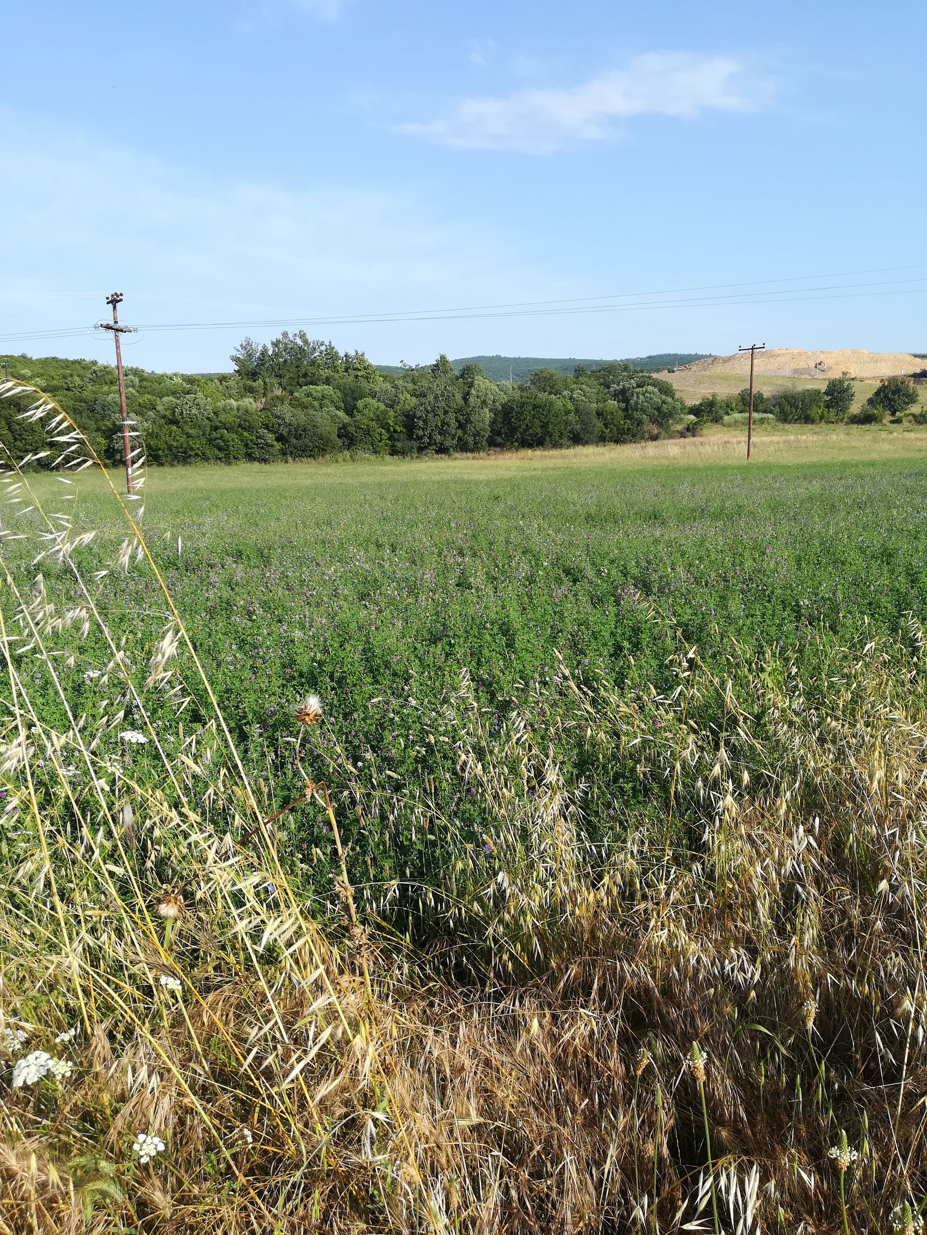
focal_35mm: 26
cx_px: 464
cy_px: 618
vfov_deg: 67.3
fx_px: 928
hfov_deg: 53.1
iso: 50
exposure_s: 1/618
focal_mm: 3.83
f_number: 2.2
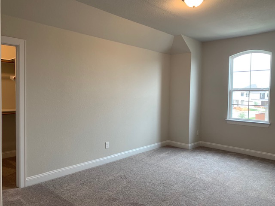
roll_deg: -1.1
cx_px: 138
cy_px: 103
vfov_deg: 53.1
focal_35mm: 26
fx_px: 207
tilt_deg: -2.3
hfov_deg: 67.3
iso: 100
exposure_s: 1/60
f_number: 1.8
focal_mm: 4.25
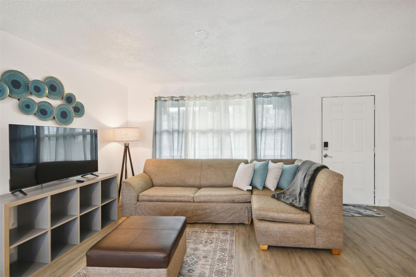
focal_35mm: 16
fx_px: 185
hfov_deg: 96.7
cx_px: 208
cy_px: 138
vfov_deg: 73.7
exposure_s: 1/2
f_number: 11
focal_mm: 16
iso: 400
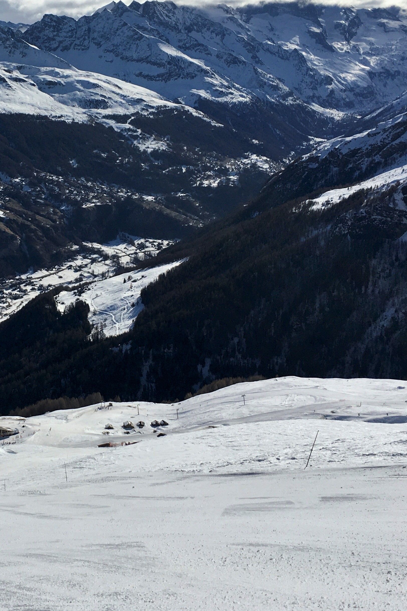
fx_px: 848
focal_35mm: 50
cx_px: 52
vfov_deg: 39.4
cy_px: 241
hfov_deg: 26.2
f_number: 2.2
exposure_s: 1/4274
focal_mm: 4.15
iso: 25
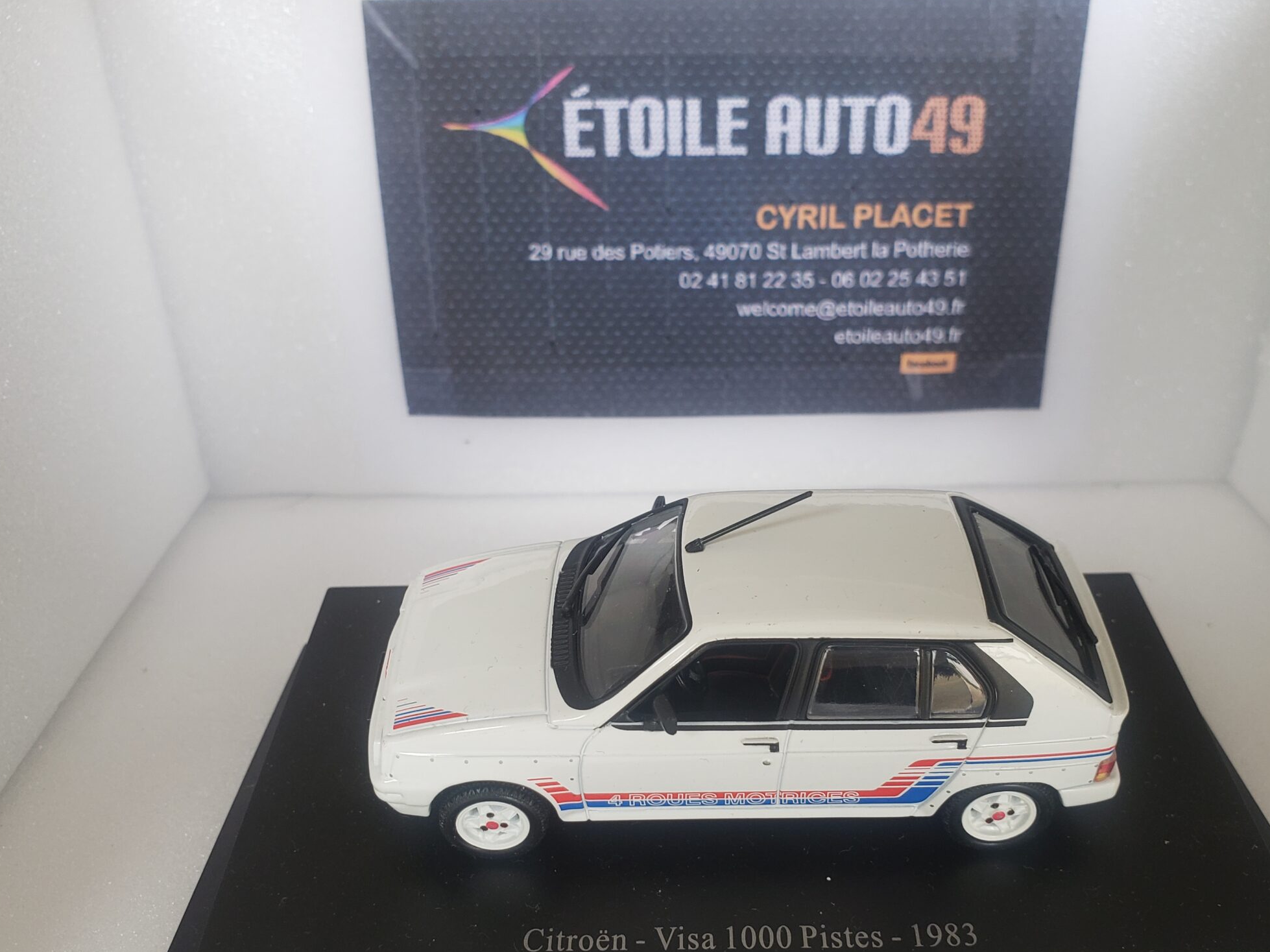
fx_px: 1247
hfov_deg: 53.9
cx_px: 686
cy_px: 586
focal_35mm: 34
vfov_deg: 41.5
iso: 100
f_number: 2.4
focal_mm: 4.3
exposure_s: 1/50
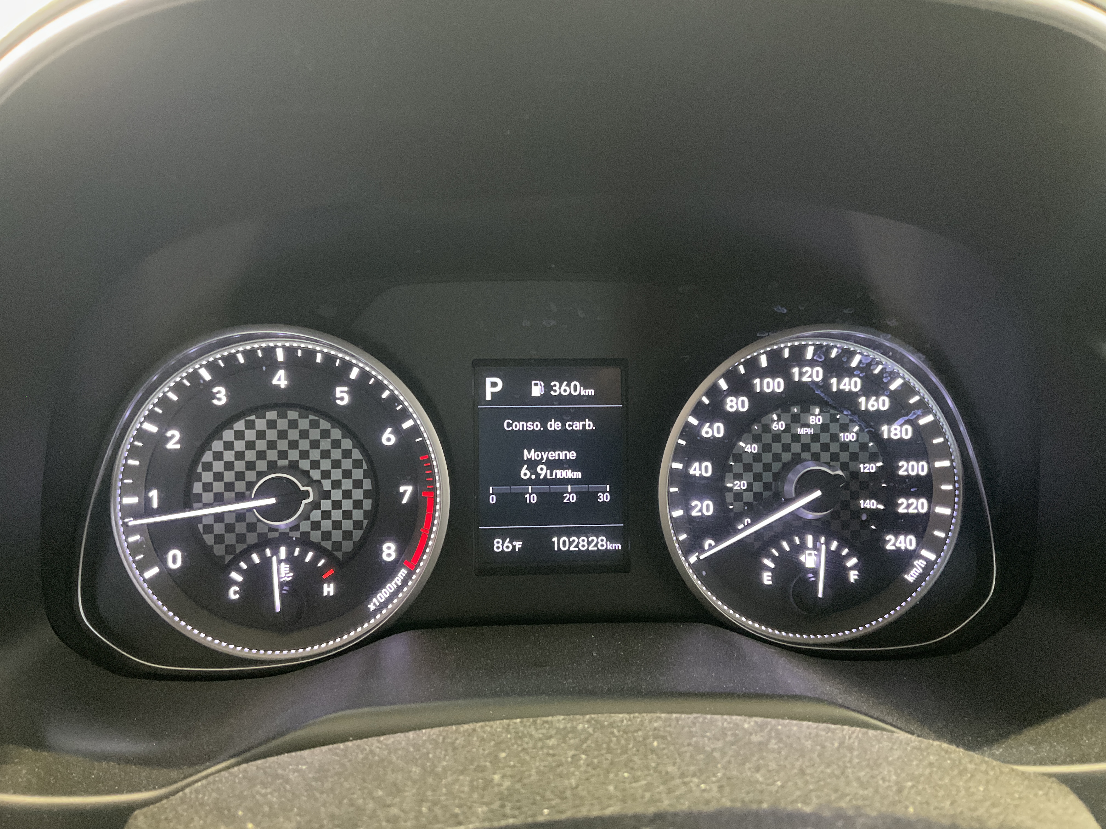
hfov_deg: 61.7
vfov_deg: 48.2
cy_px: 414
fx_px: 927
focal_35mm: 29
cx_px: 553
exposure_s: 1/30
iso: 500
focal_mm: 3
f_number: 1.8
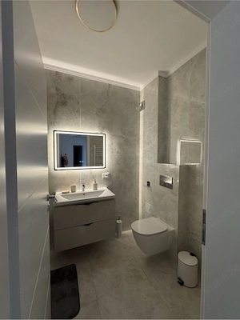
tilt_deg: -2.1
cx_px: 120
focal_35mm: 14
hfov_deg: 85.7
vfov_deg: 102.1
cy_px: 160
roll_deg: +0.5
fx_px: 129
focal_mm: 2.22
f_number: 2.2
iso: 400
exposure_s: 1/50
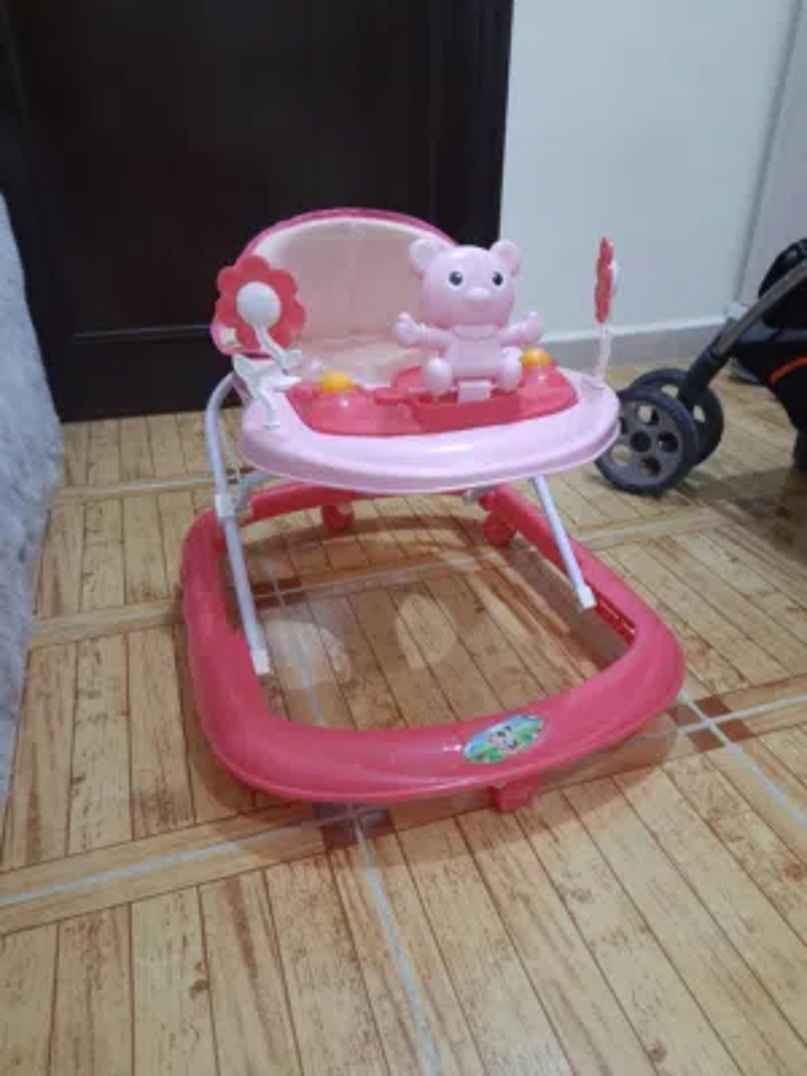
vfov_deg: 69.4
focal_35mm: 25
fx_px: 777
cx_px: 404
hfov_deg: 54.9
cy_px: 538
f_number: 2
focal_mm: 4.6
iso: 400
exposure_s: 1/33
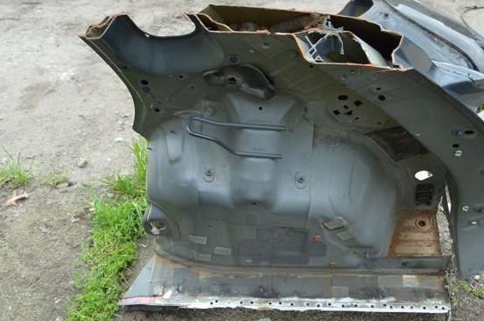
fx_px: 564
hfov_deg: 46.3
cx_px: 280
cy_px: 170
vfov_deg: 31.8
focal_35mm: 42
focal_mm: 24
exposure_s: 1/125
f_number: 5.6
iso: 320
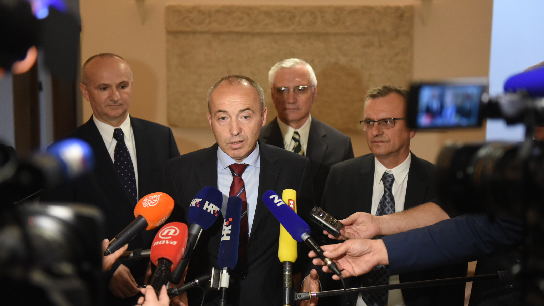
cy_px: 142
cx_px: 274
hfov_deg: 40.6
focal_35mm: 51
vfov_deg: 23.5
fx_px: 736
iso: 3200
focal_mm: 48
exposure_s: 1/320
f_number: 2.8
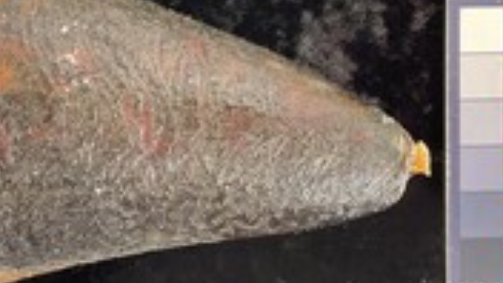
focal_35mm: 63
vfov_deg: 19.1
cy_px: 150
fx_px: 840
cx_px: 200
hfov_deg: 33.2
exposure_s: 1/60
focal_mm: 3
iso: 100
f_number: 1.8
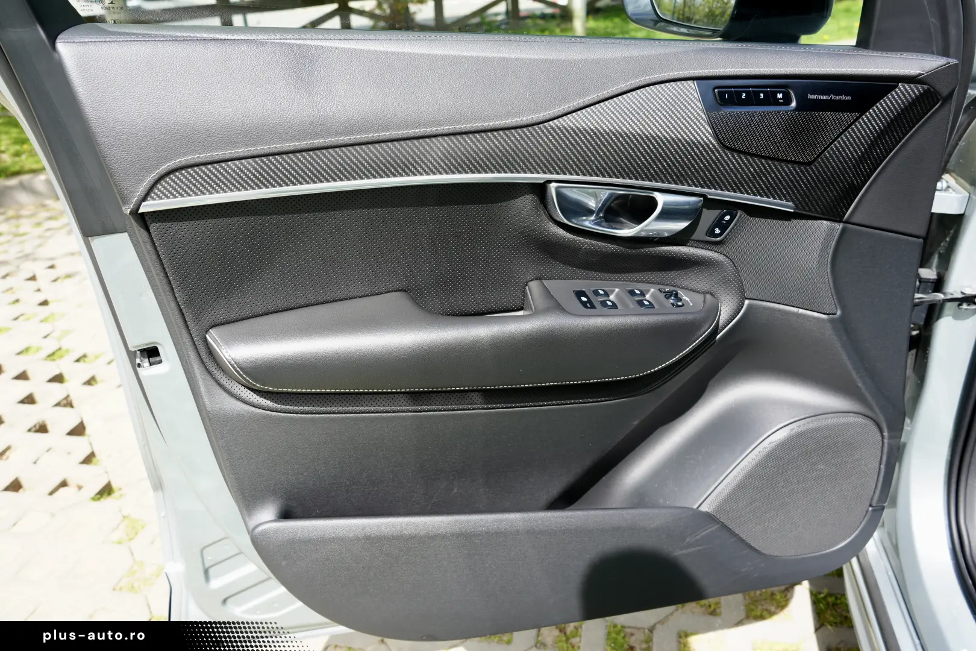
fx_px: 759
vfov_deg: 46.4
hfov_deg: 65.5
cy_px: 326
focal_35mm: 28
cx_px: 488
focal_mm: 28
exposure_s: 1/100
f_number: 6.3
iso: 100
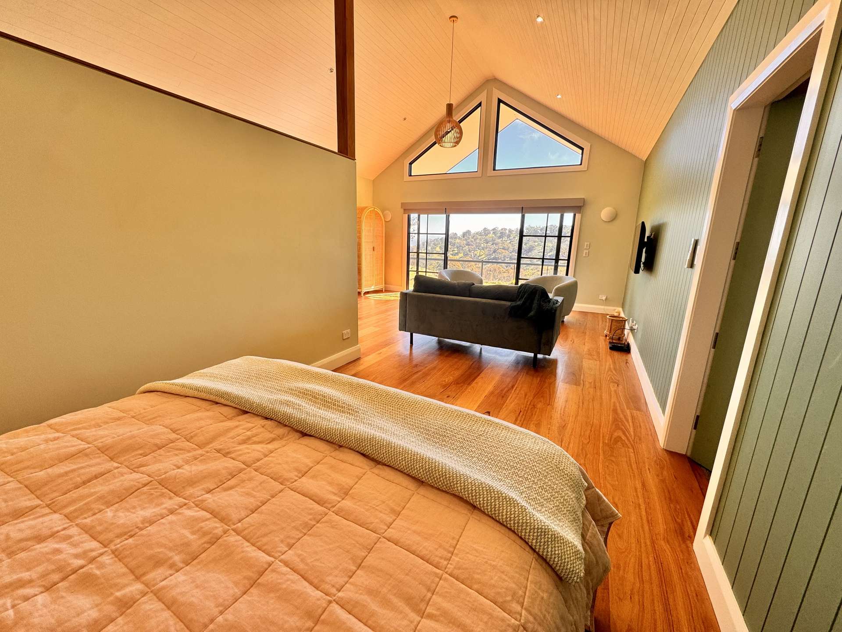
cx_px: 421
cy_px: 316
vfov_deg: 85.7
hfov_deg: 102.1
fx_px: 341
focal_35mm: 14
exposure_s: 1/128
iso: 40
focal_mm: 2.22
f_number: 2.2
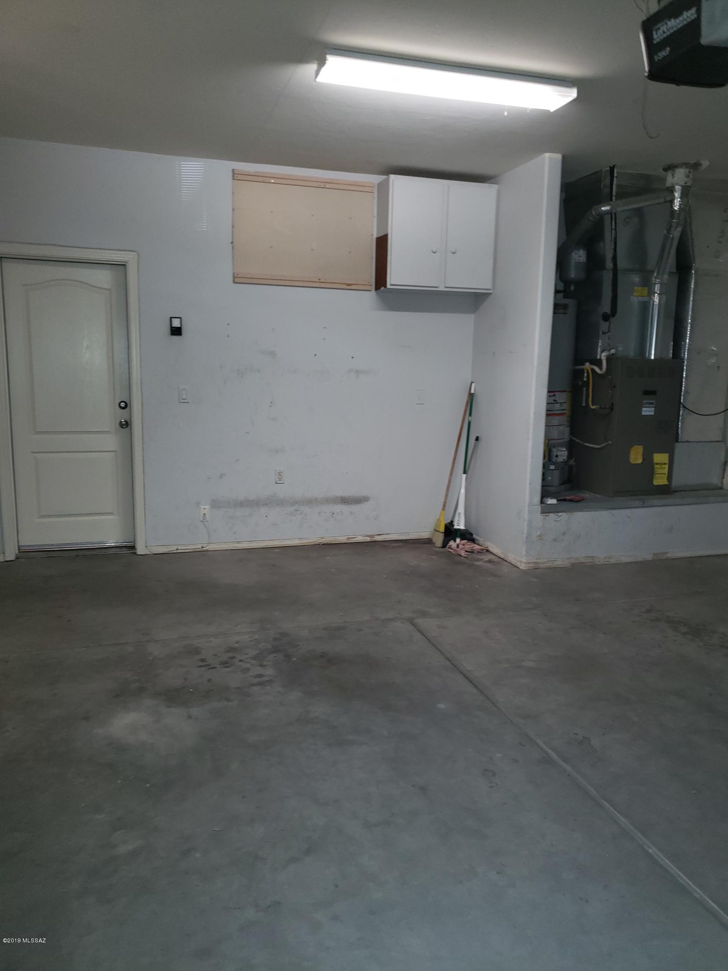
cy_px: 486
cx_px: 364
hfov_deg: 53.1
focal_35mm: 26
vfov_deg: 67.3
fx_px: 729
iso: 125
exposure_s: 1/16
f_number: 1.5
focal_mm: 4.3
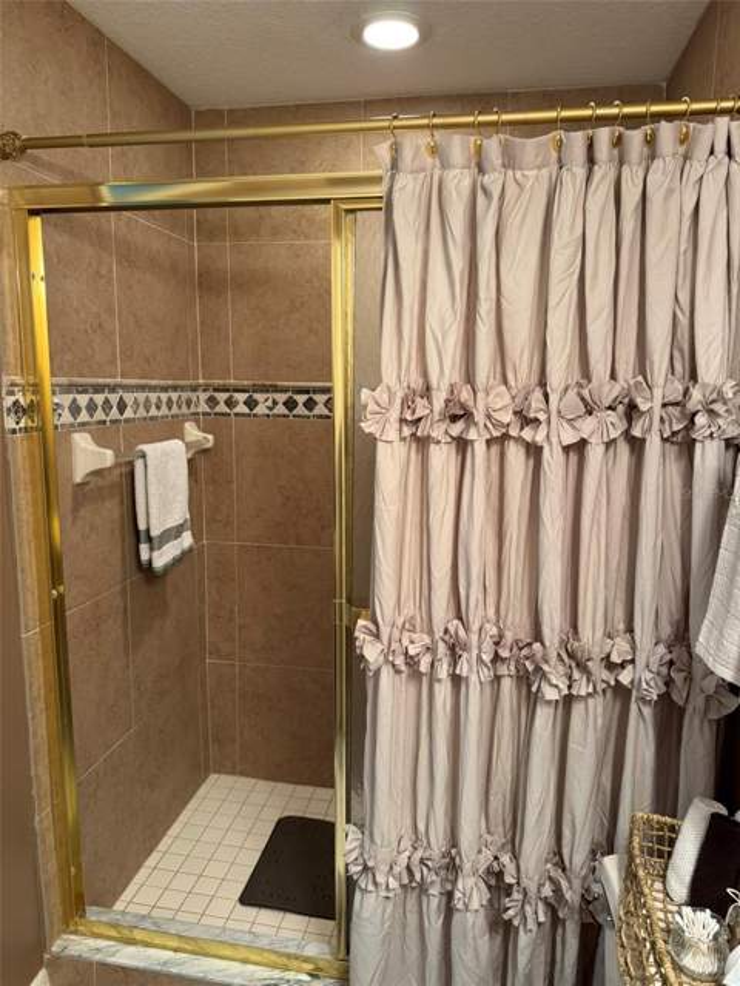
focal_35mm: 24
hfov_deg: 56.8
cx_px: 370
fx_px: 684
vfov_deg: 71.6
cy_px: 493
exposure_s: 1/60
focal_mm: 6.76
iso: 250
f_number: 1.78
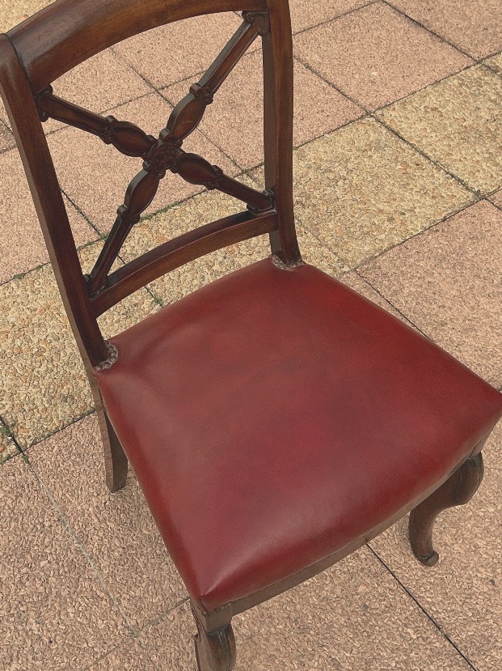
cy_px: 333
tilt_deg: -51.8
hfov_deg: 34.2
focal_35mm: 42
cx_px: 206
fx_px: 813
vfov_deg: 44.8
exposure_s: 1/792
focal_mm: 3
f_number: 1.8
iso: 25
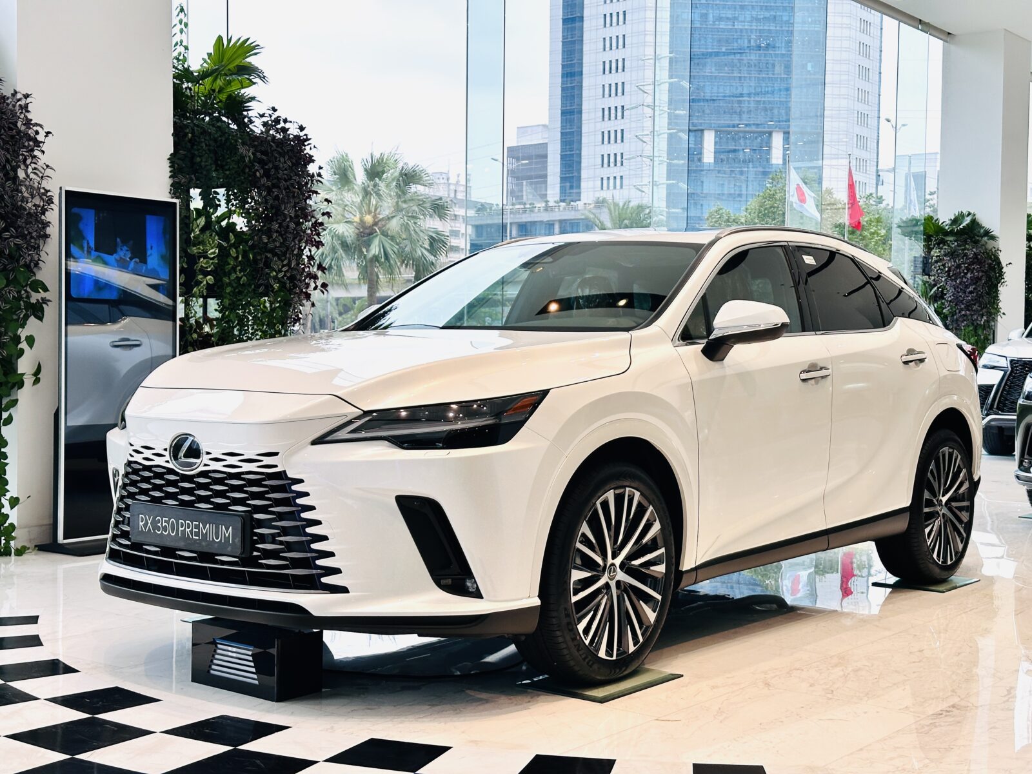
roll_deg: -0.4
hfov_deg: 39.7
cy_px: 387
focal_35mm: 48
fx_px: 1431
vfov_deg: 30.3
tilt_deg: -1.3
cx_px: 516
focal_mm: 6.86
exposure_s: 1/310
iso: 64
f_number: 1.78
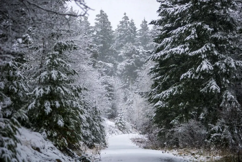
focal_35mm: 112
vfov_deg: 12.2
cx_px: 121
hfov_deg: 18.3
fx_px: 753
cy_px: 81
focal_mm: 112
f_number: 2.8
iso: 200
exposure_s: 1/1250
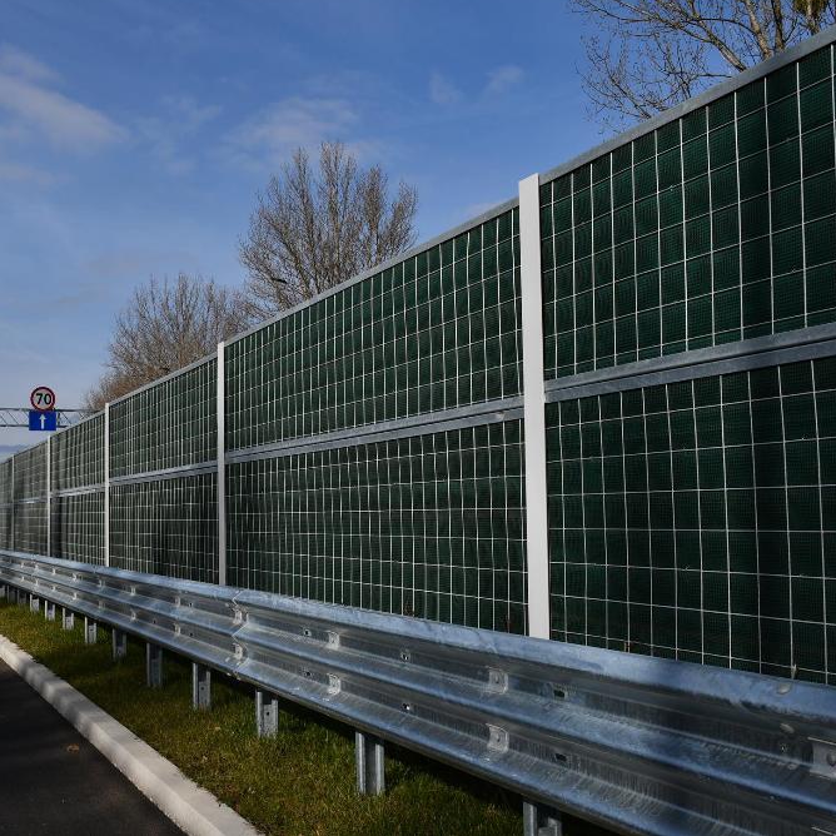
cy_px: 410
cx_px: 319
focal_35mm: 43
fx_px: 1175
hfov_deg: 38.9
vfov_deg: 39.2
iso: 100
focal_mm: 22
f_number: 10
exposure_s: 1/400
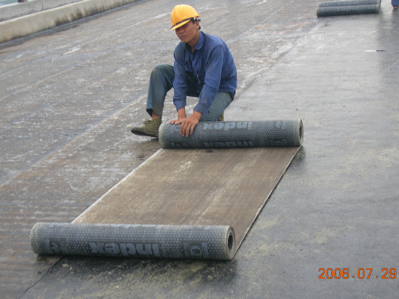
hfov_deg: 31.2
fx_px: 715
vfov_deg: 23.6
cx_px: 213
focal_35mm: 62
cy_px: 147
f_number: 3.5
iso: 50
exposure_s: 1/89.2
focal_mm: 9.7
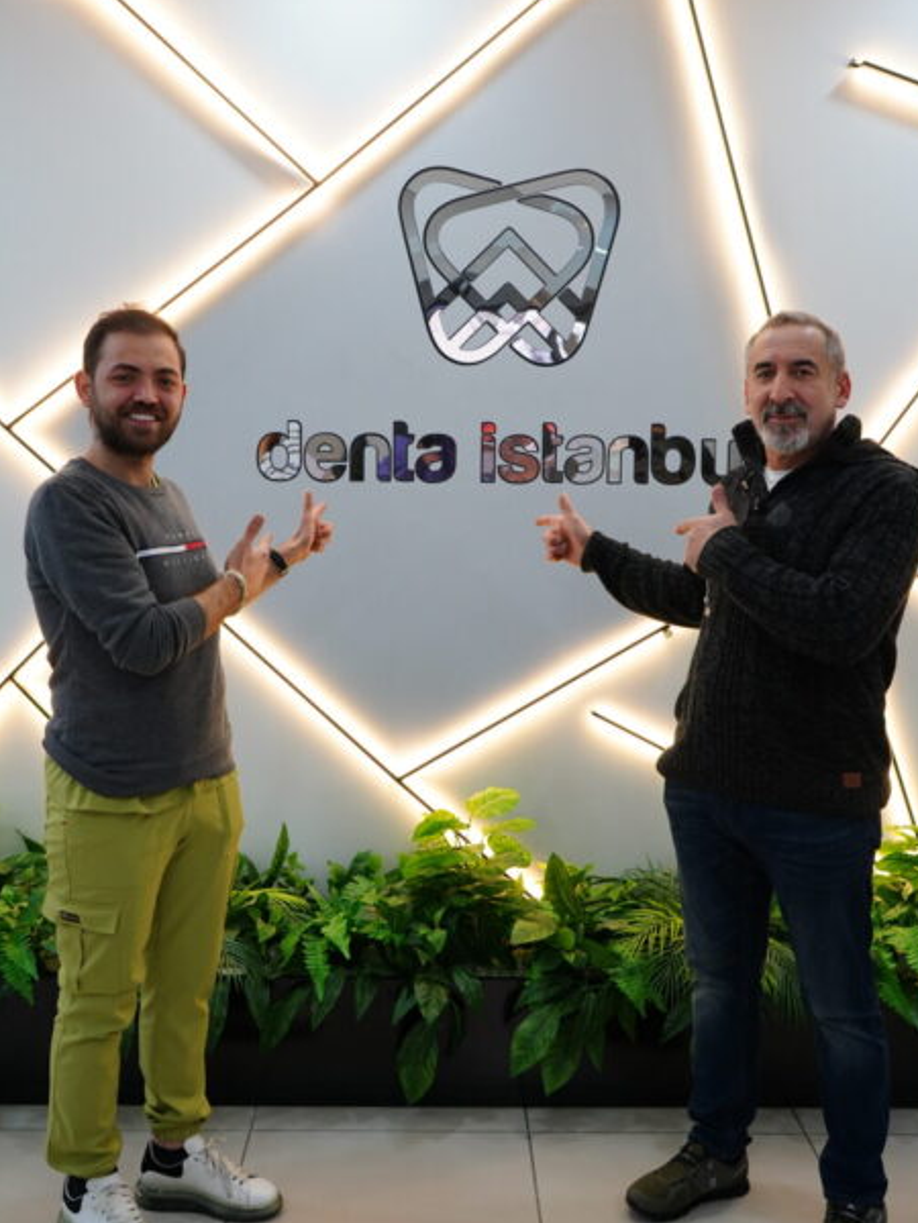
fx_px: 1344
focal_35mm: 38
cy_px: 573
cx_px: 455
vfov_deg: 48.9
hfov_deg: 37.7
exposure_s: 1/100
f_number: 5.6
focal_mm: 33
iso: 2000
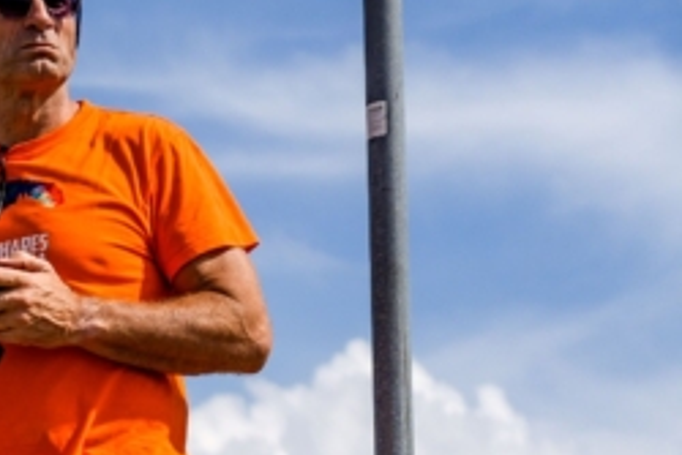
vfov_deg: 5.0
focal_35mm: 272
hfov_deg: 7.3
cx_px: -701
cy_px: 655
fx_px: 5156
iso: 100
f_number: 4.5
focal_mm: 66
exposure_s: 1/2000
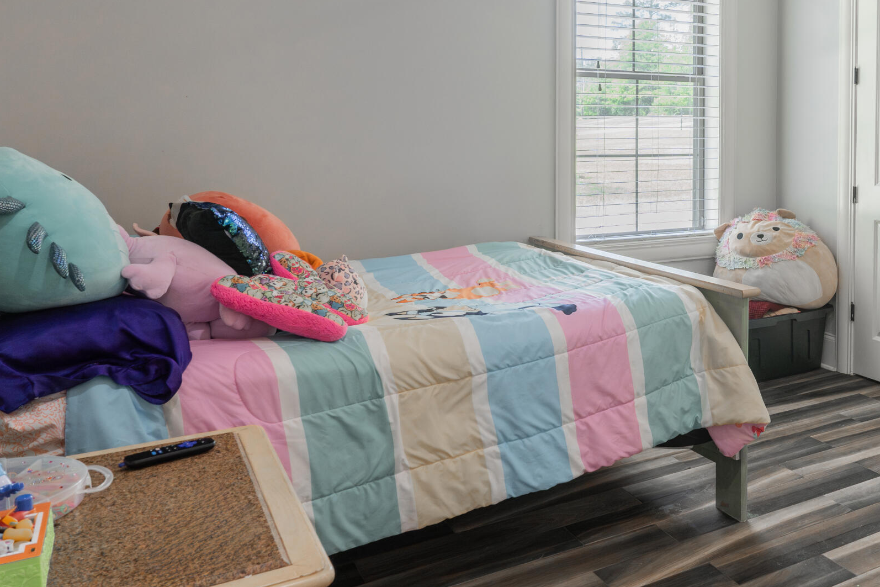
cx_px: 702
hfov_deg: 54.7
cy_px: 183
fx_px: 782
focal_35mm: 32
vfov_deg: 40.5
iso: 400
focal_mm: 17
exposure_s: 1/25
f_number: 6.3
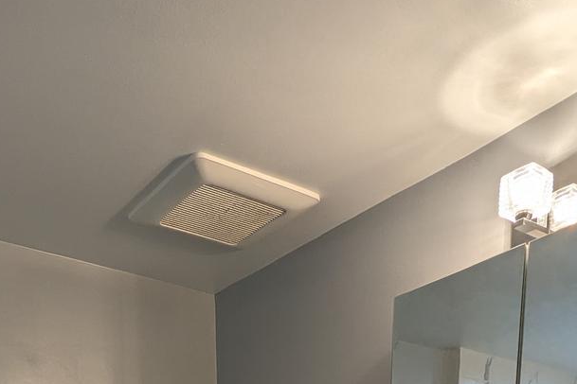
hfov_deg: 46.2
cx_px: 238
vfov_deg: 21.3
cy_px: 689
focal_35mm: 42
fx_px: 673
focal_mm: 2.35
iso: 48
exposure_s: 1/120
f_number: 2.2
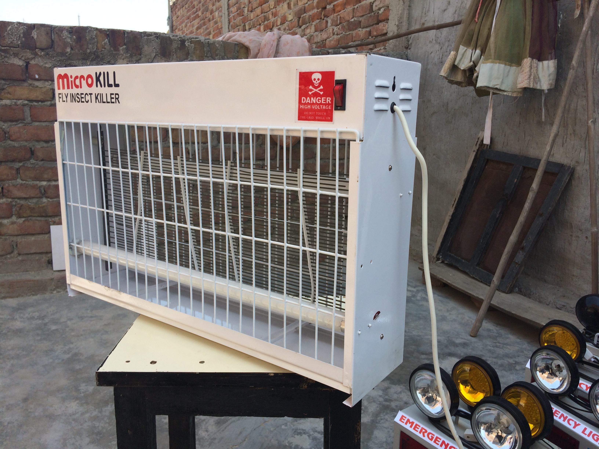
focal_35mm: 29
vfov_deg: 48.2
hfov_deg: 61.7
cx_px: 300
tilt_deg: -14.0
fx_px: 502
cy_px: 224
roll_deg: -0.5
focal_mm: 4.15
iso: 32
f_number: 2.2
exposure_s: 1/662
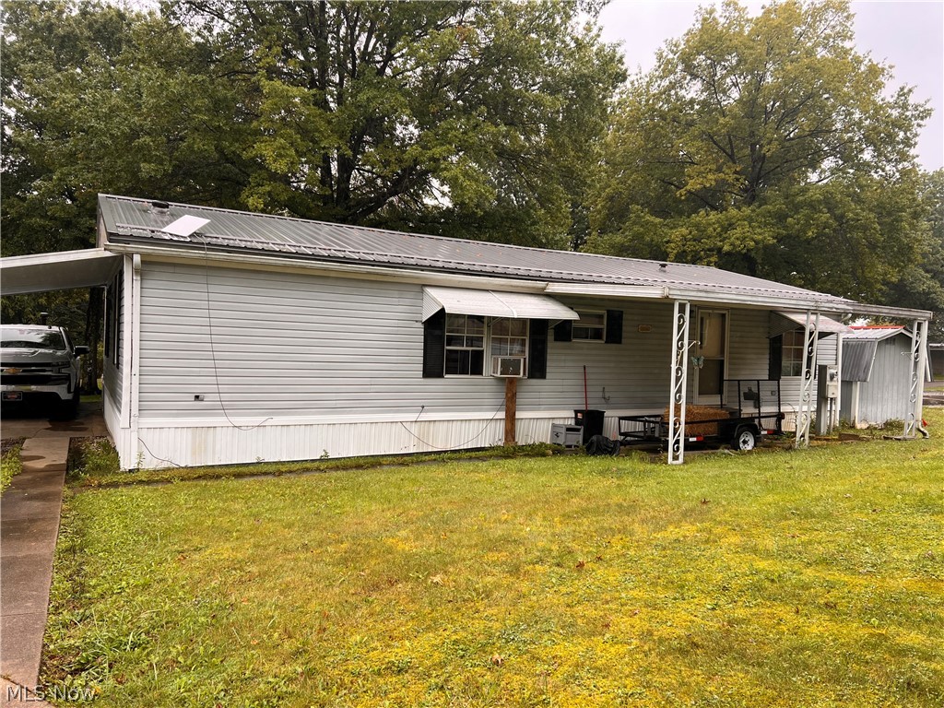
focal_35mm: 26
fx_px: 709
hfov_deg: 67.3
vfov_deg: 53.1
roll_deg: -2.1
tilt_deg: -0.4
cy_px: 354
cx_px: 472
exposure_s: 1/604
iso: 50
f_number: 1.5
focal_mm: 5.7
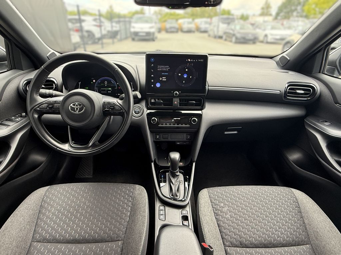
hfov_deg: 81.7
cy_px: 128
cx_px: 170
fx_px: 197
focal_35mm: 20
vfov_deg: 66.0
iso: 100
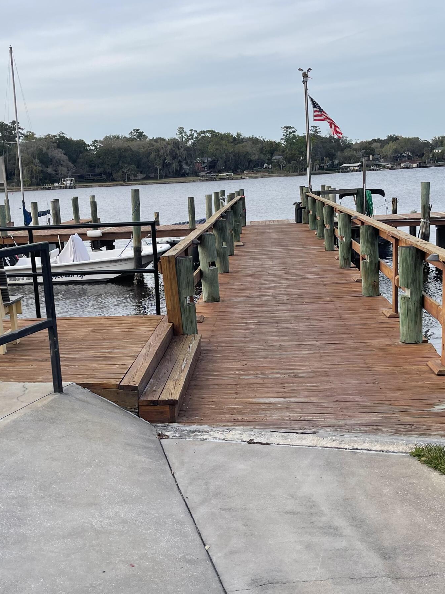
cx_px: 210
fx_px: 720
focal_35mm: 42
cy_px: 313
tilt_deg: -10.5
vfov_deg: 44.8
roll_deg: +2.3
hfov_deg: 34.3
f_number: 1.6
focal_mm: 5.1
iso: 32
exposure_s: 1/994
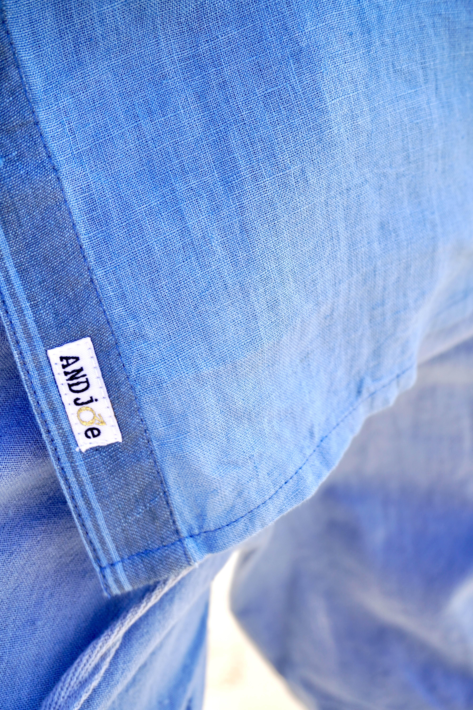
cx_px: 236
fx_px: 916
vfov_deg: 42.3
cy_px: 355
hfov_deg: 28.9
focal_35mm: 46
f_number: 5.6
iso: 100
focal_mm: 31
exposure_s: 1/400
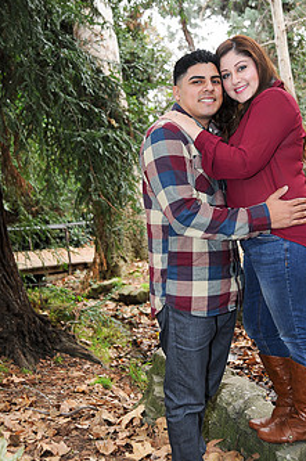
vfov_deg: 42.8
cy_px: 238
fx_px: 588
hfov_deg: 29.1
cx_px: 168
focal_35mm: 46
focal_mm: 34
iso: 320
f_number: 4.5
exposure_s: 1/80
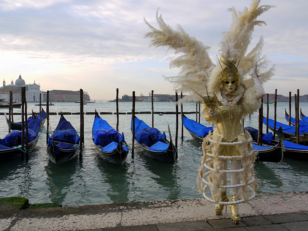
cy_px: 116
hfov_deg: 56.8
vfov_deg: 44.2
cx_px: 154
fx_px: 285
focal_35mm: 32
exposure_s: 1/160
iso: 100
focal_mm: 16
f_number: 5.6
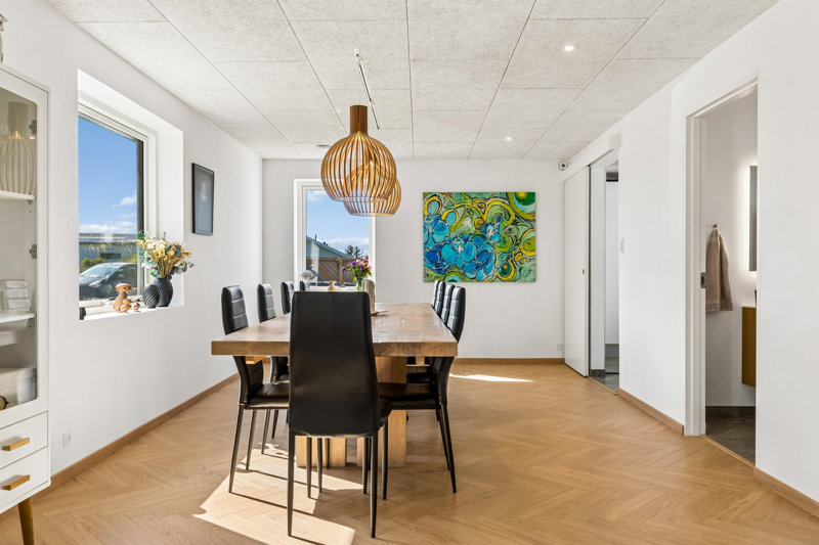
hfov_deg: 67.4
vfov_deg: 47.9
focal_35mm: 27
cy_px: 272
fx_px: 614
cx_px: 410
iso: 200
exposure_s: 1/50
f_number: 8
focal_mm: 18
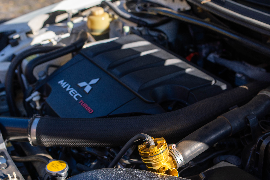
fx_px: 440
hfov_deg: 34.1
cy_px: 100
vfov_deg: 23.1
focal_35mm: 59
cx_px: 135
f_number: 3.5
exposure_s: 1/500
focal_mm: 33
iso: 125
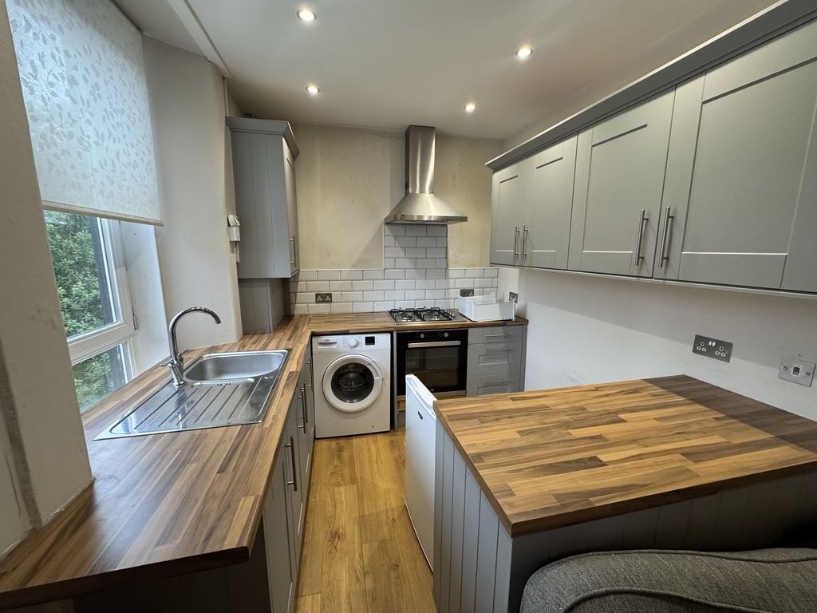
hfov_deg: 102.1
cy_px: 306
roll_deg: +0.2
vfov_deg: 85.7
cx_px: 408
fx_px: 330
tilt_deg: -9.8
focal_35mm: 14
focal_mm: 2.22
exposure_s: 1/100
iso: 200
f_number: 2.2
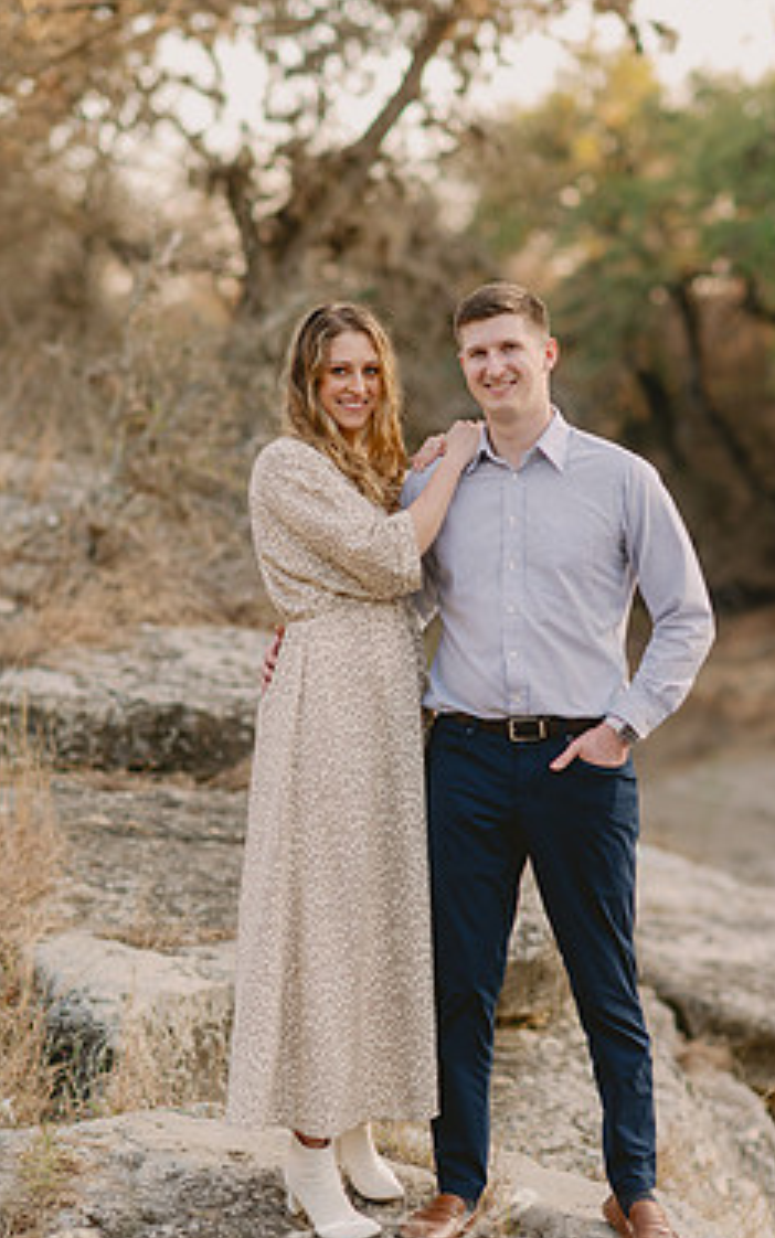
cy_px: 679
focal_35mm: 104
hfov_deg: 12.6
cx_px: 439
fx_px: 3512
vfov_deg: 20.0
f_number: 2
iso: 100
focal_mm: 85
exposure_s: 1/250
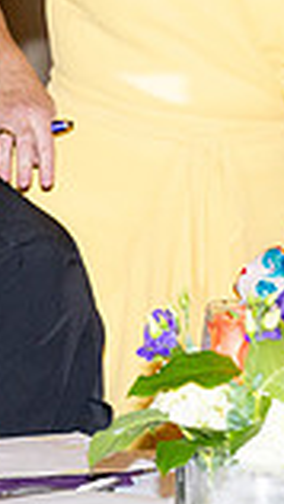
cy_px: 120
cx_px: -121
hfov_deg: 3.8
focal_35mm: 320
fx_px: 4279
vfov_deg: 6.7
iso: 1000
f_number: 5.6
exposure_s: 1/100
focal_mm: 83
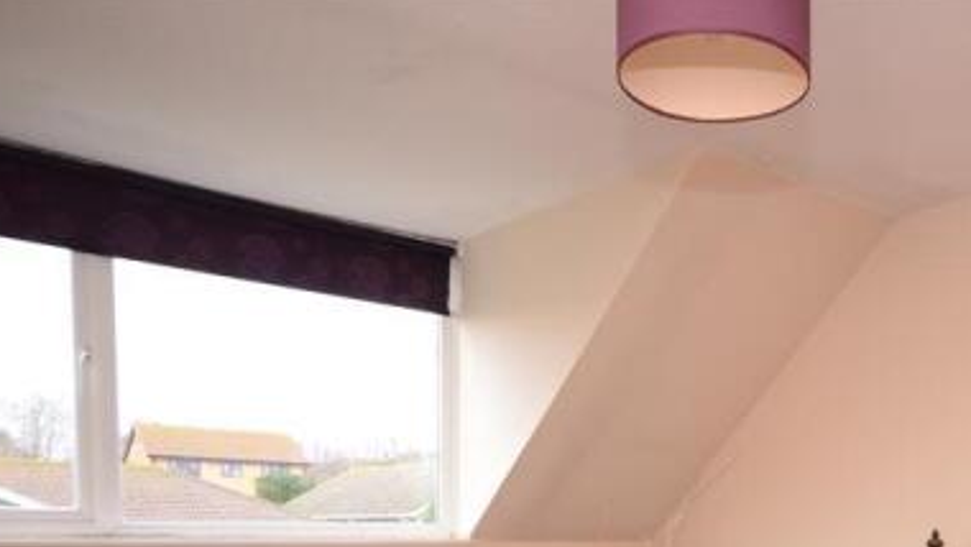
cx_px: 756
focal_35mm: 38
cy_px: 546
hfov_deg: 50.1
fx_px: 979
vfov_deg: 29.2
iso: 400
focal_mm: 14
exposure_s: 1/30
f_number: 5.6
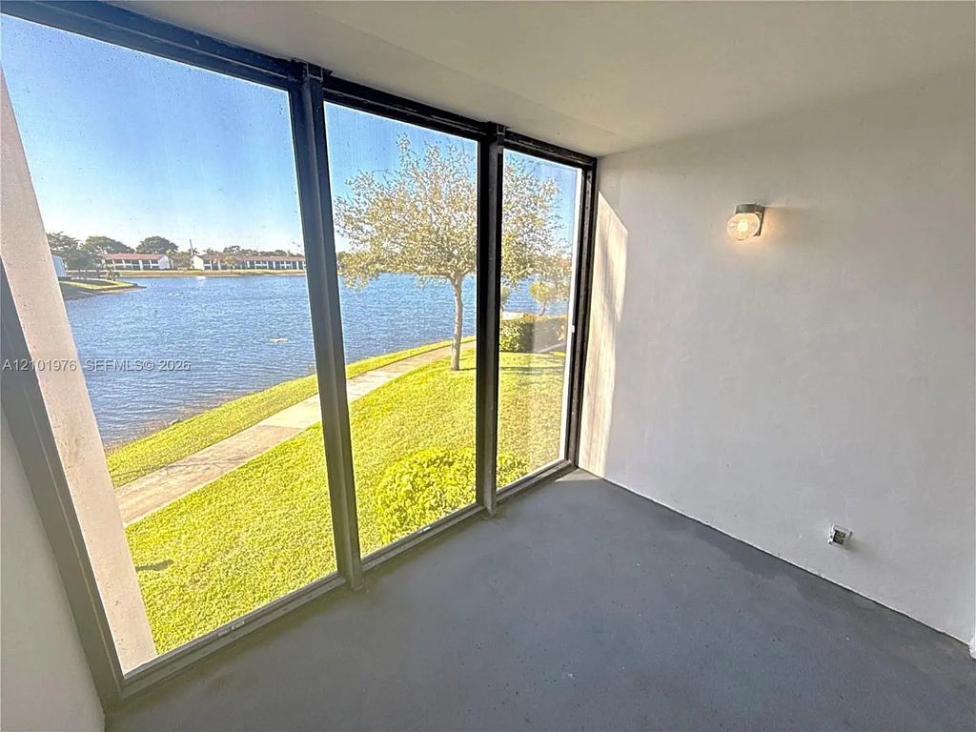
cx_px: 488
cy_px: 366
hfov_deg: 102.1
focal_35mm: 14
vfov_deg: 85.7
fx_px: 395
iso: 50
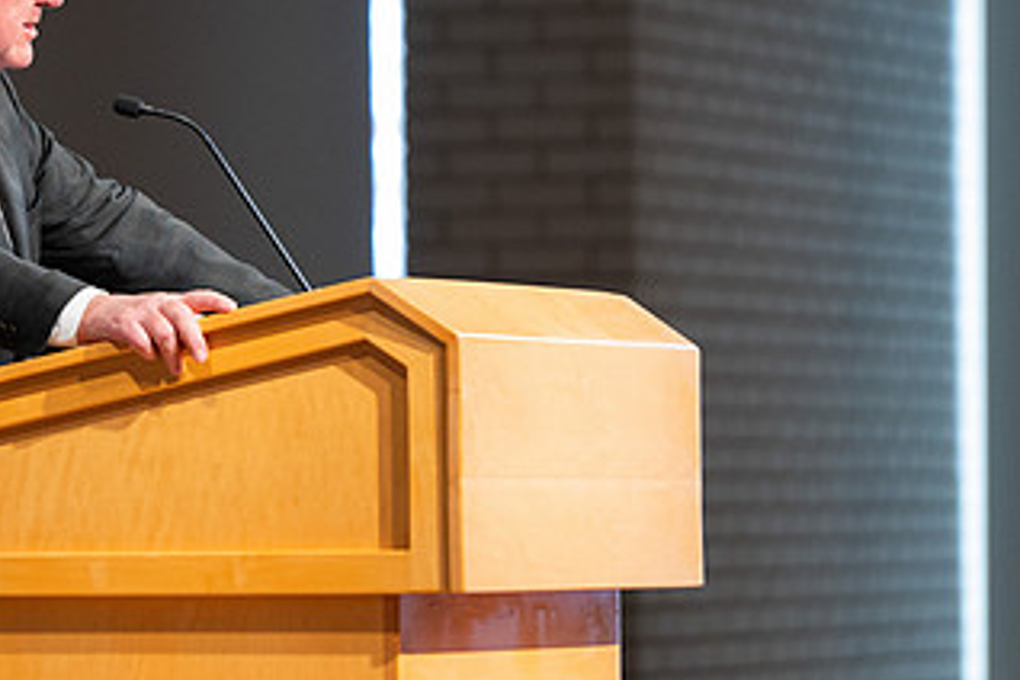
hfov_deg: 5.6
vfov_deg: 3.8
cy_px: 253
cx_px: 356
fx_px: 10341
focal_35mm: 365
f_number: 3.5
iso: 3200
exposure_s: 1/400
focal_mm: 200
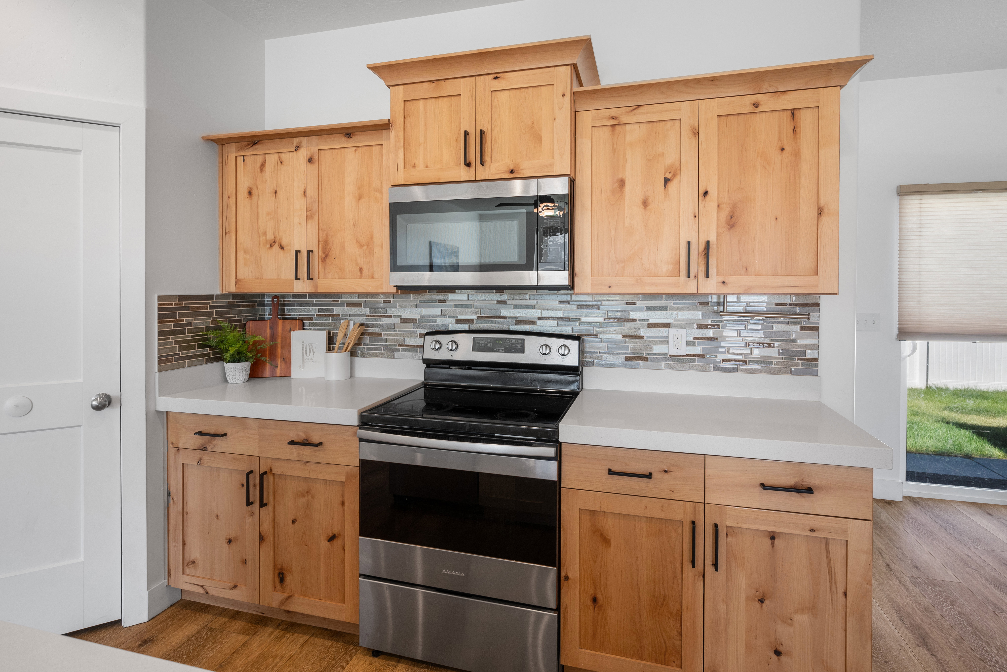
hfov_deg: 93.3
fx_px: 476
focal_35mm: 17
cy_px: 336
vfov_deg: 70.5
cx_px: 504
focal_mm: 17
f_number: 8
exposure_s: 1/4
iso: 500
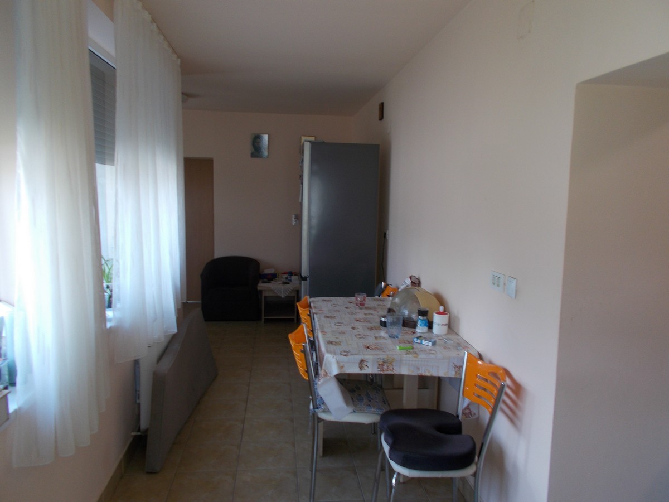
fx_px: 502
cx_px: 334
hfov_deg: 67.3
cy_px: 251
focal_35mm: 26
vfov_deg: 53.1
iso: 80
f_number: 3.2
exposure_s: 1/50
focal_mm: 4.6
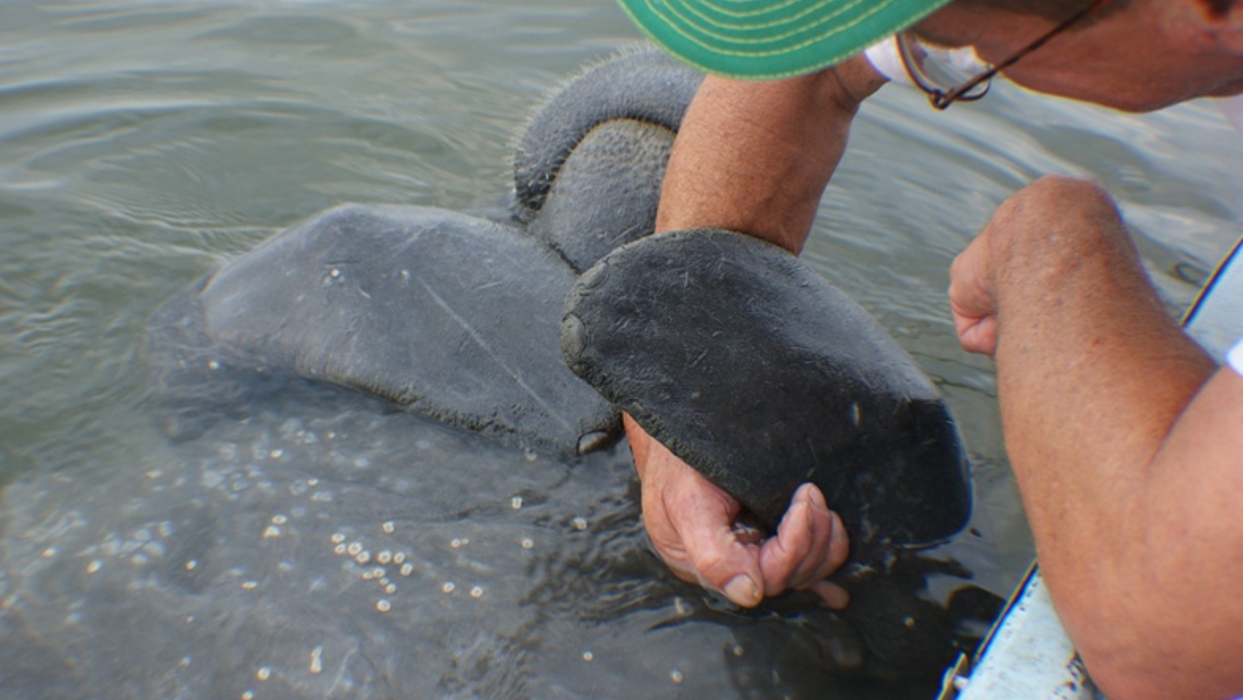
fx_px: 1582
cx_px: 616
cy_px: 342
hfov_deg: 42.9
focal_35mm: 48
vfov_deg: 24.9
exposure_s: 1/60
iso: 250
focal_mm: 30
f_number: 5
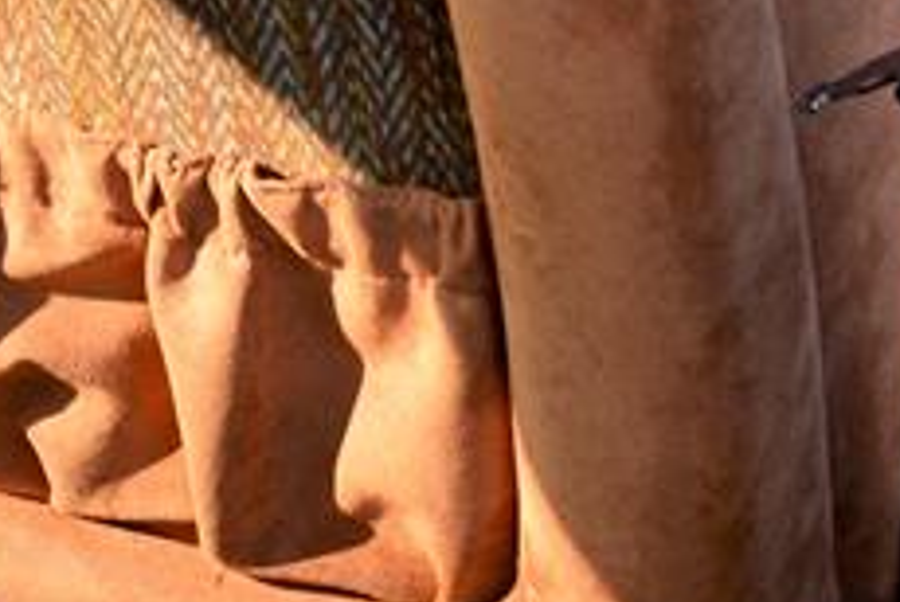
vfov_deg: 10.0
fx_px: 3329
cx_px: -497
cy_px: -356
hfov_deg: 14.3
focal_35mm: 133
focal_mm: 32
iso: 200
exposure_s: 1/80
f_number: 8
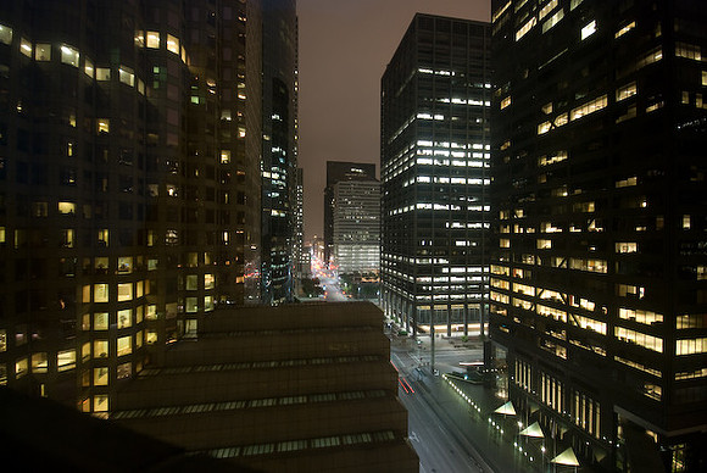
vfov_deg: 77.5
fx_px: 295
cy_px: 236
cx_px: 354
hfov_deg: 100.3
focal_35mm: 15
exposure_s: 3
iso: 200
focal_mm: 10
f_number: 4
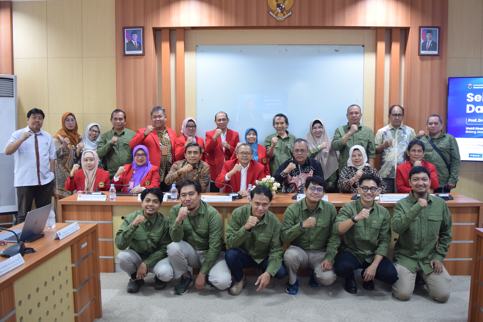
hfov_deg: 59.5
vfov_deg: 41.7
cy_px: 161
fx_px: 423
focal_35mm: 32
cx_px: 242
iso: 1100
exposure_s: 1/30
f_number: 4
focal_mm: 21
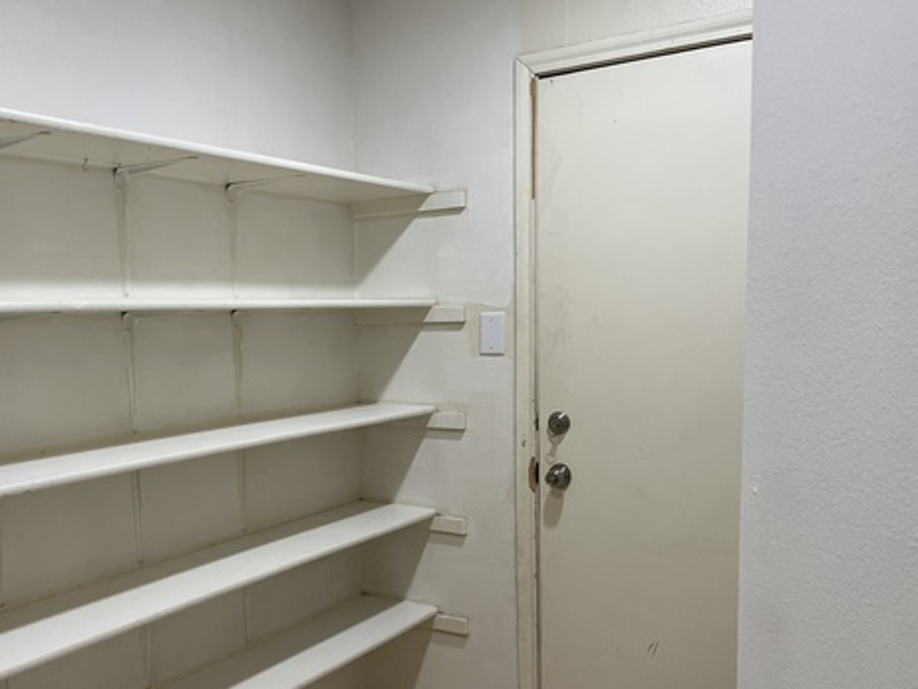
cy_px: 429
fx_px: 955
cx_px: 318
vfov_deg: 39.4
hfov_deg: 50.5
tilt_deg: -8.2
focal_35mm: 36
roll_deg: +2.1
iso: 125
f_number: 1.6
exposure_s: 1/120
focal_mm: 5.1
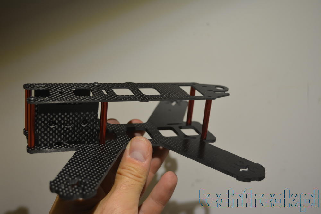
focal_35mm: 52
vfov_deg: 25.8
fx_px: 468
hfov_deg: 37.8
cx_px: 160
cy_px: 107
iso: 400
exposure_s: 1/60
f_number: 4.5
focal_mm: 35
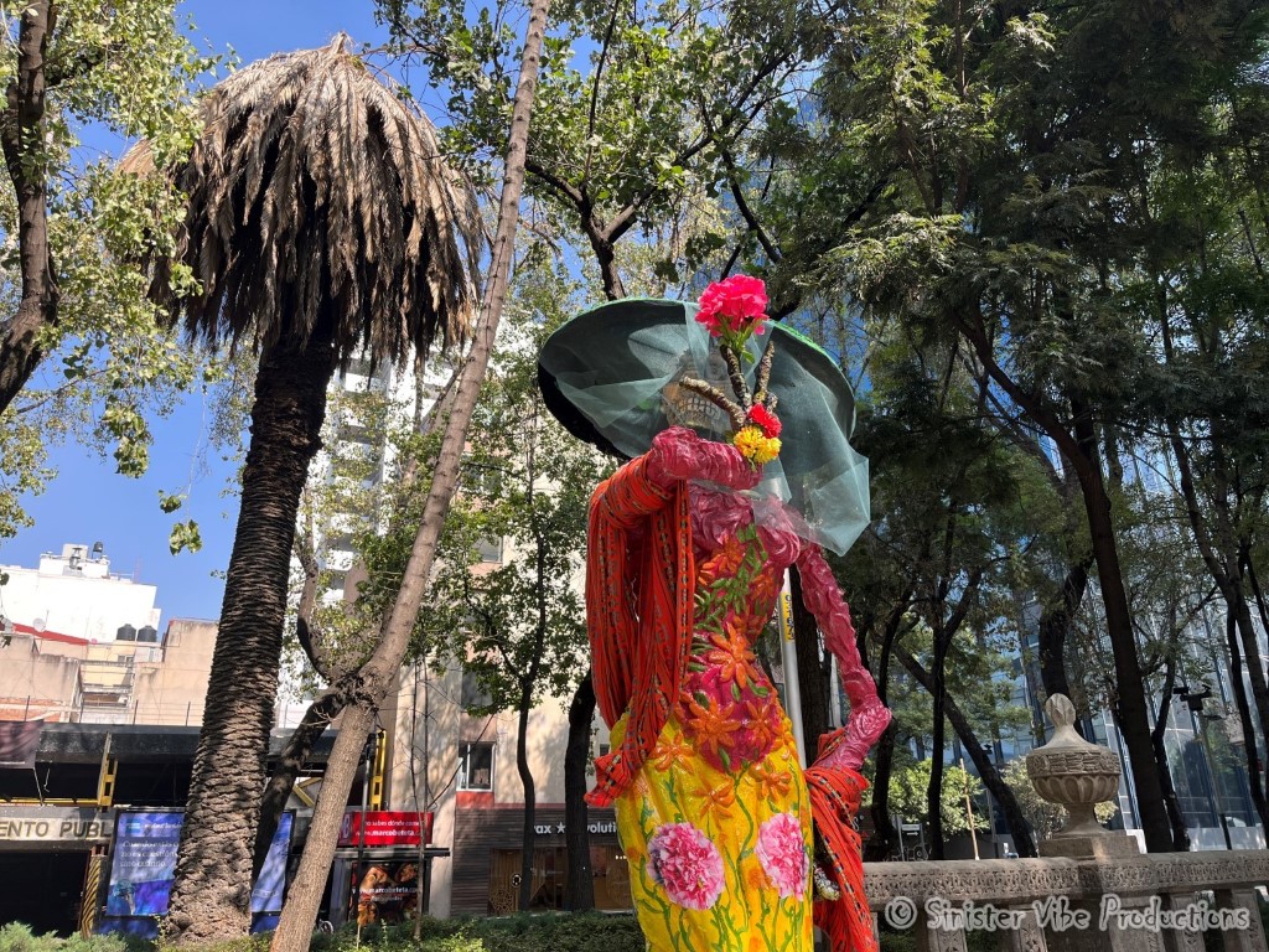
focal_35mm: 26
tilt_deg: +20.8
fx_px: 953
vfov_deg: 53.1
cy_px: 476
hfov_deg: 67.3
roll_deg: +2.1
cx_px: 634
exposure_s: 1/787
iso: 50
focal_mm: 5.1
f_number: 1.6
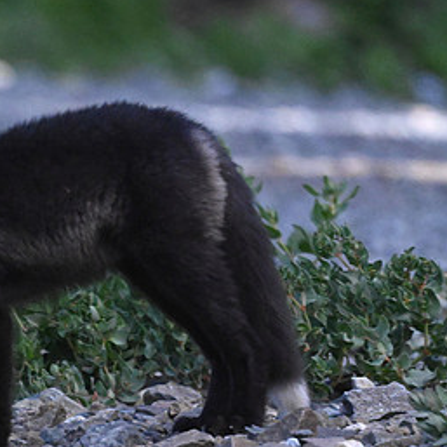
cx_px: -16
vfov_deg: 0.8
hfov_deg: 0.8
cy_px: 260
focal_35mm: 2303
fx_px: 33646
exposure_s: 1/1600
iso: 6400
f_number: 13
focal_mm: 1200
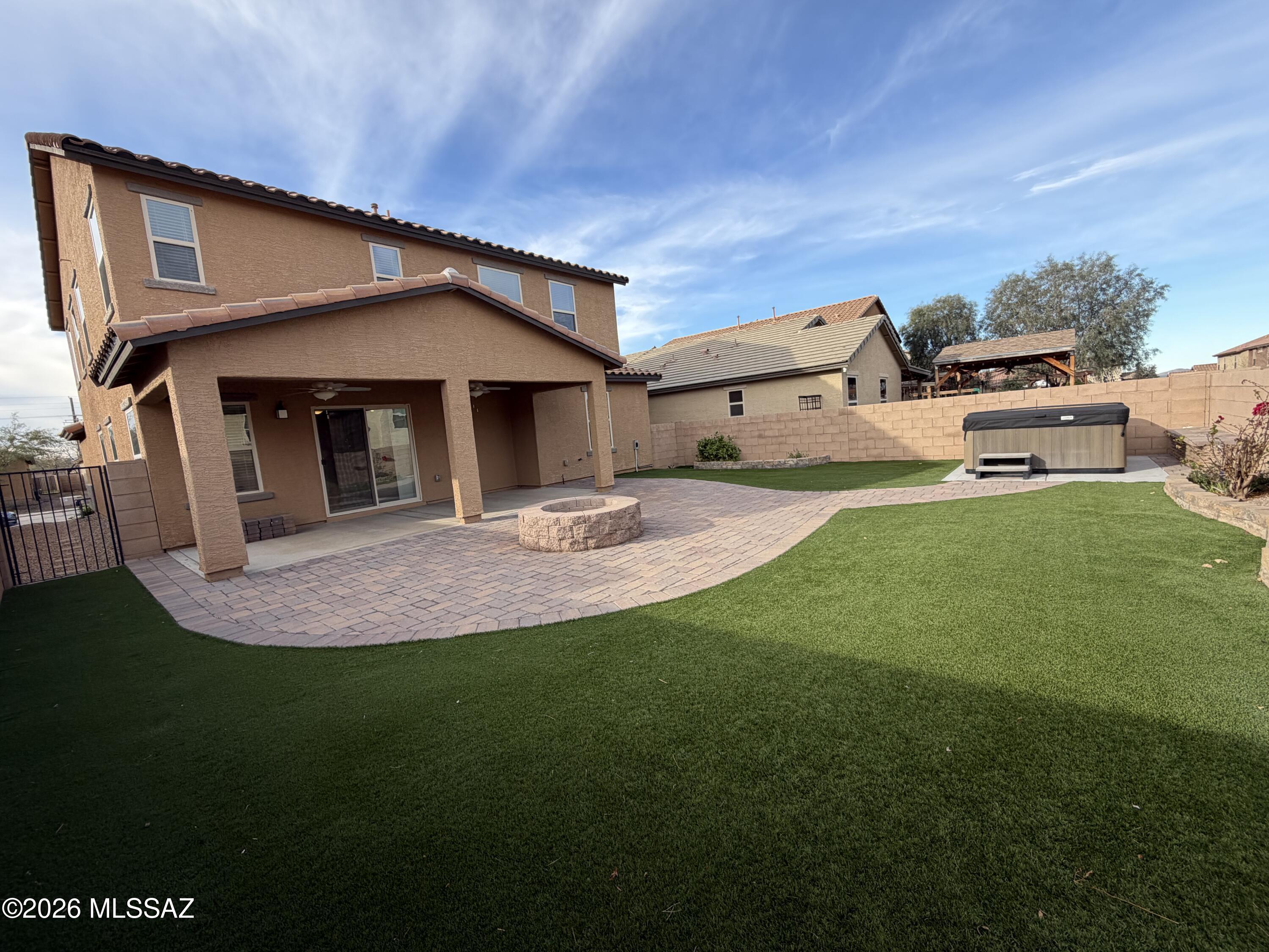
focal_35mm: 14
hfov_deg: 102.1
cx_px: 634
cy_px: 476
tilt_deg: -5.9
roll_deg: +5.5
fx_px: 513
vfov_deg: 85.7
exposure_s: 1/564
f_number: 2.2
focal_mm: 2.22
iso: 40
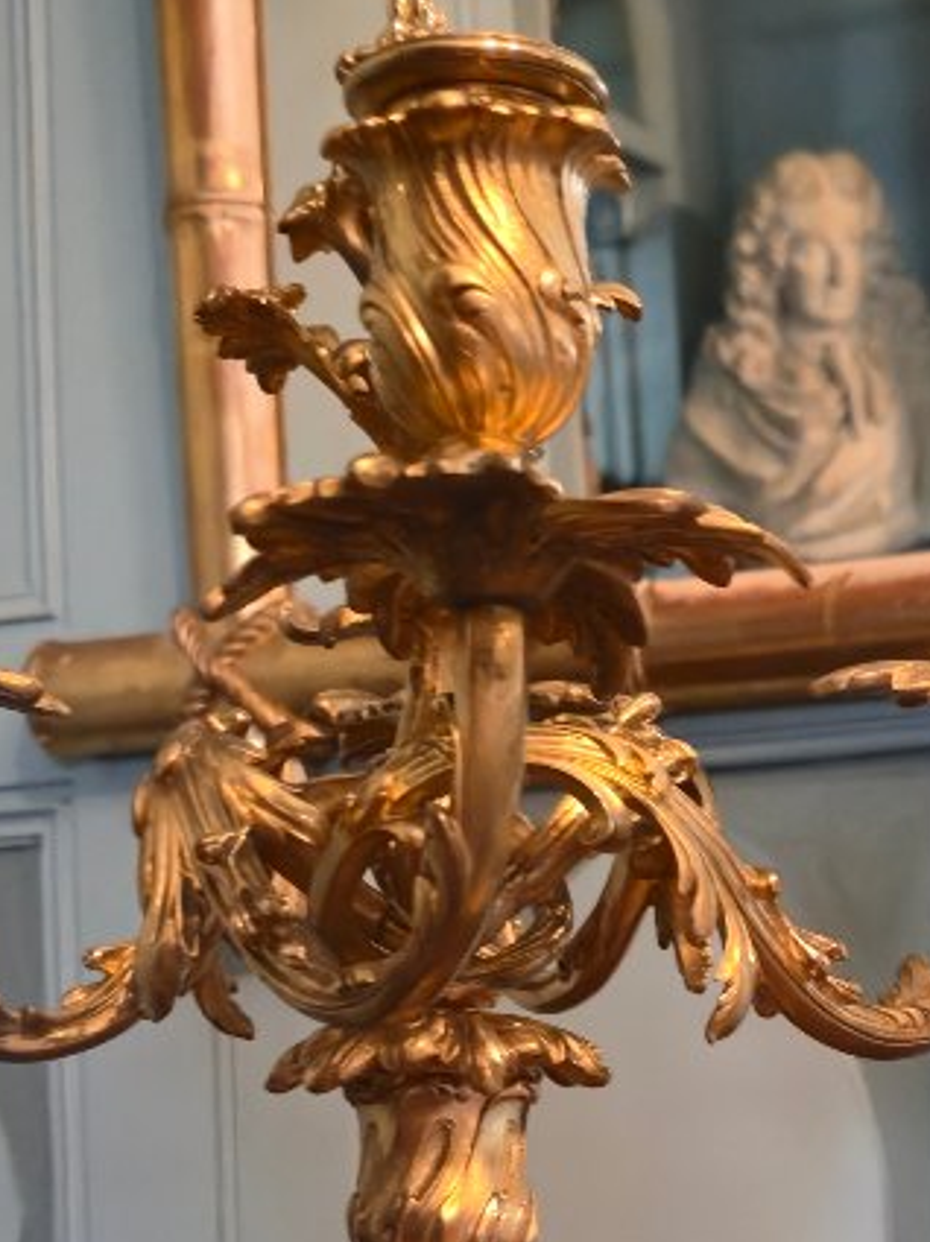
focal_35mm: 65
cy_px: 1277
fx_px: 2332
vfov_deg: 27.9
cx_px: 673
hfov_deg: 22.4
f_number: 1.8
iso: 640
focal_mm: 5.4
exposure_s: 1/25
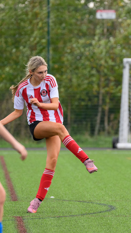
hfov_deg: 2.3
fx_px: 3315
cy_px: 114
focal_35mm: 537
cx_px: 99
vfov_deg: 4.0
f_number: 5.3
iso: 1800
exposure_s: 1/1250
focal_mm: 290
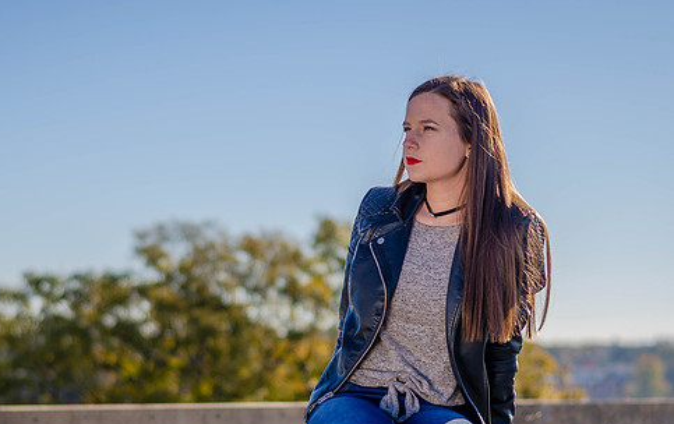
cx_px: 270
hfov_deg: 18.7
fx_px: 2043
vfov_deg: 11.9
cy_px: 229
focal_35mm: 111
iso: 100
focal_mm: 50
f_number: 2.2
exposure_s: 1/4000
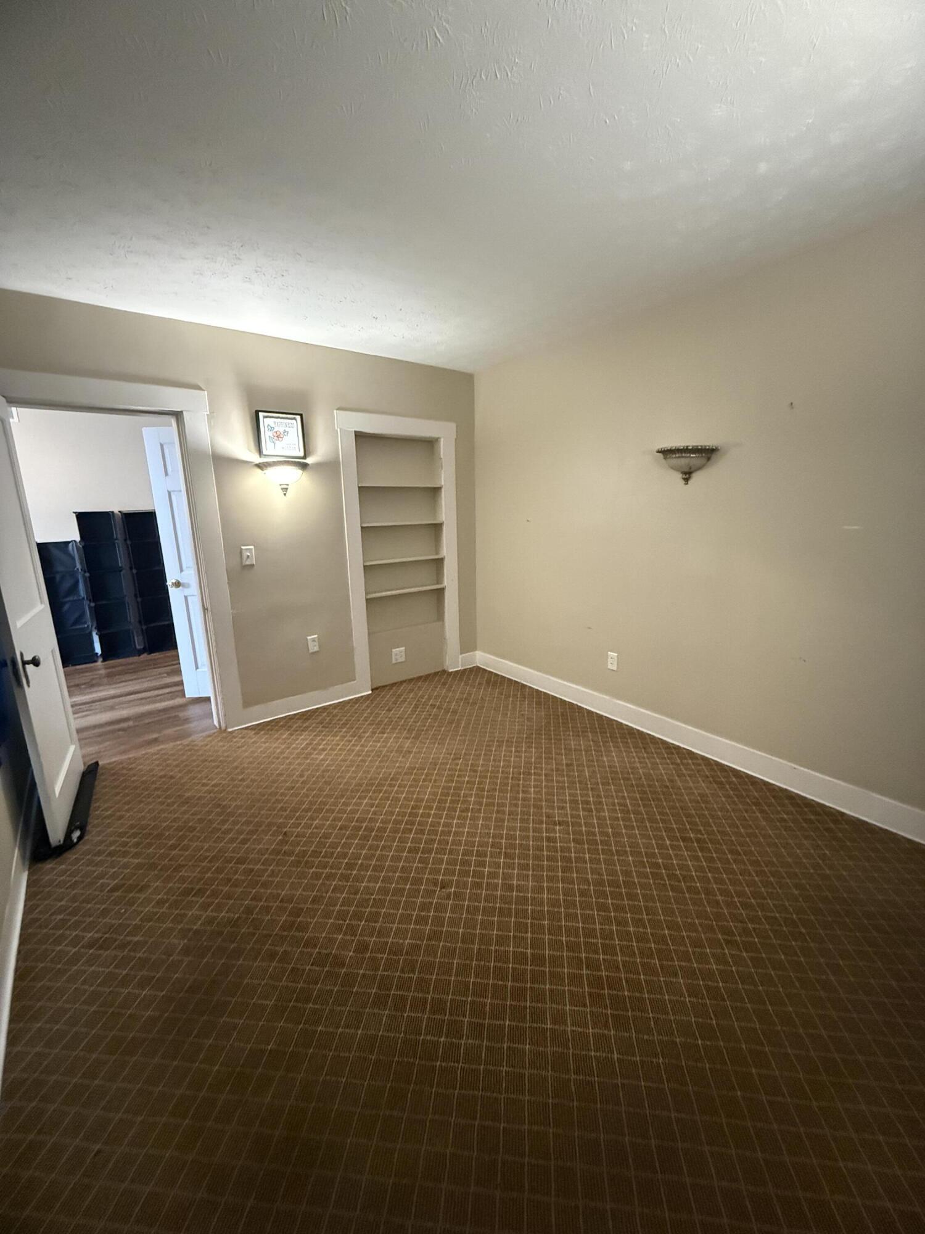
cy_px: 617
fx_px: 499
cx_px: 462
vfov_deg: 102.1
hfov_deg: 85.7
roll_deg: +0.9
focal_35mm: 14
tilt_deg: -11.1
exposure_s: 1/60
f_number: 2.2
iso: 1250
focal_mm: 2.22
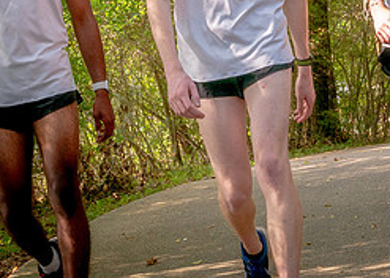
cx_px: 218
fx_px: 1240
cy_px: 68
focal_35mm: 112
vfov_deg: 12.8
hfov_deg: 17.9
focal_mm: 36
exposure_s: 1/125
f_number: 8
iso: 200
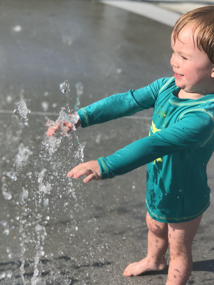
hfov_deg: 19.4
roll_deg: -6.0
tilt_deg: -25.7
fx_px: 626
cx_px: 120
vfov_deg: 25.7
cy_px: 142
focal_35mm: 76
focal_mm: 6.6
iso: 20
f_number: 2.8
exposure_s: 1/923
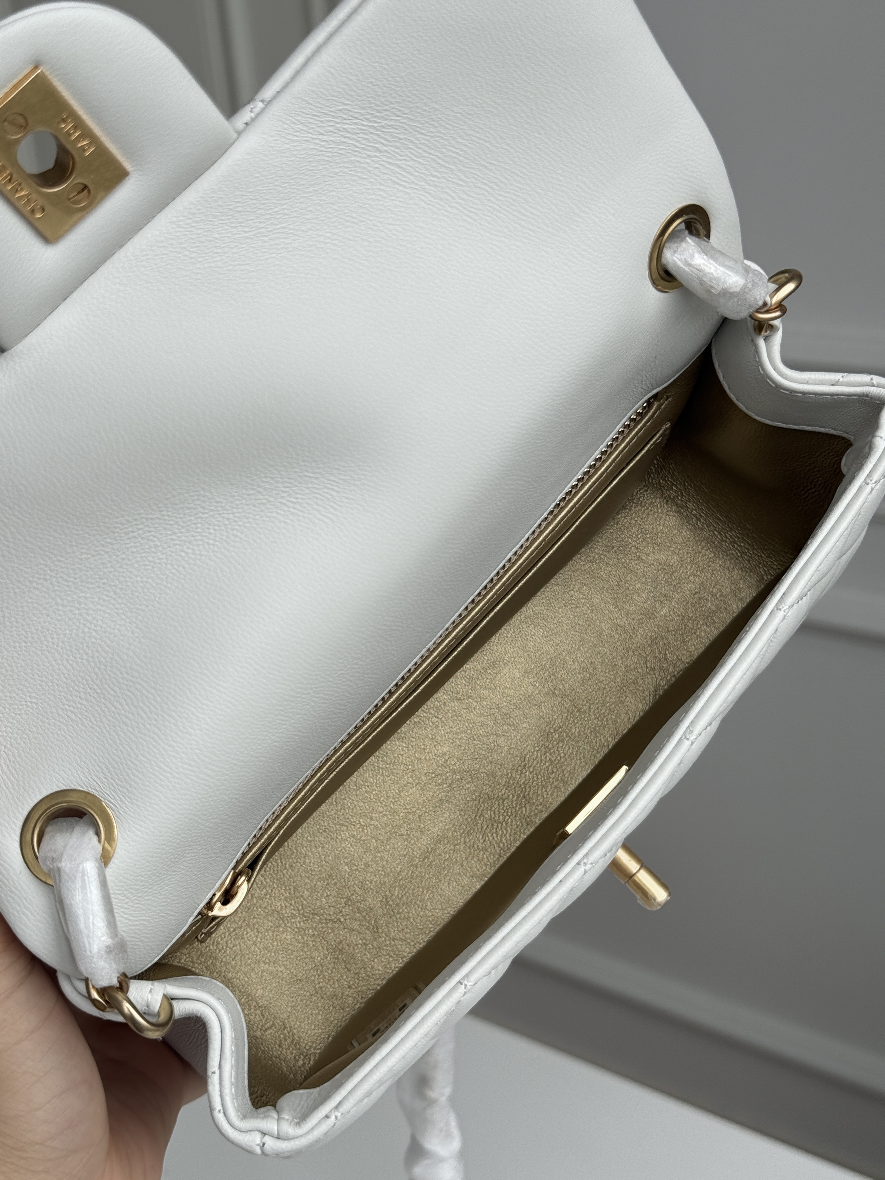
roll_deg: +4.5
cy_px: 583
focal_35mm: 49
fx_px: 1671
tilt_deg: -21.6
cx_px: 447
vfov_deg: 38.9
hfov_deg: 29.7
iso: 80
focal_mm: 6.76
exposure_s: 1/837
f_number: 1.78
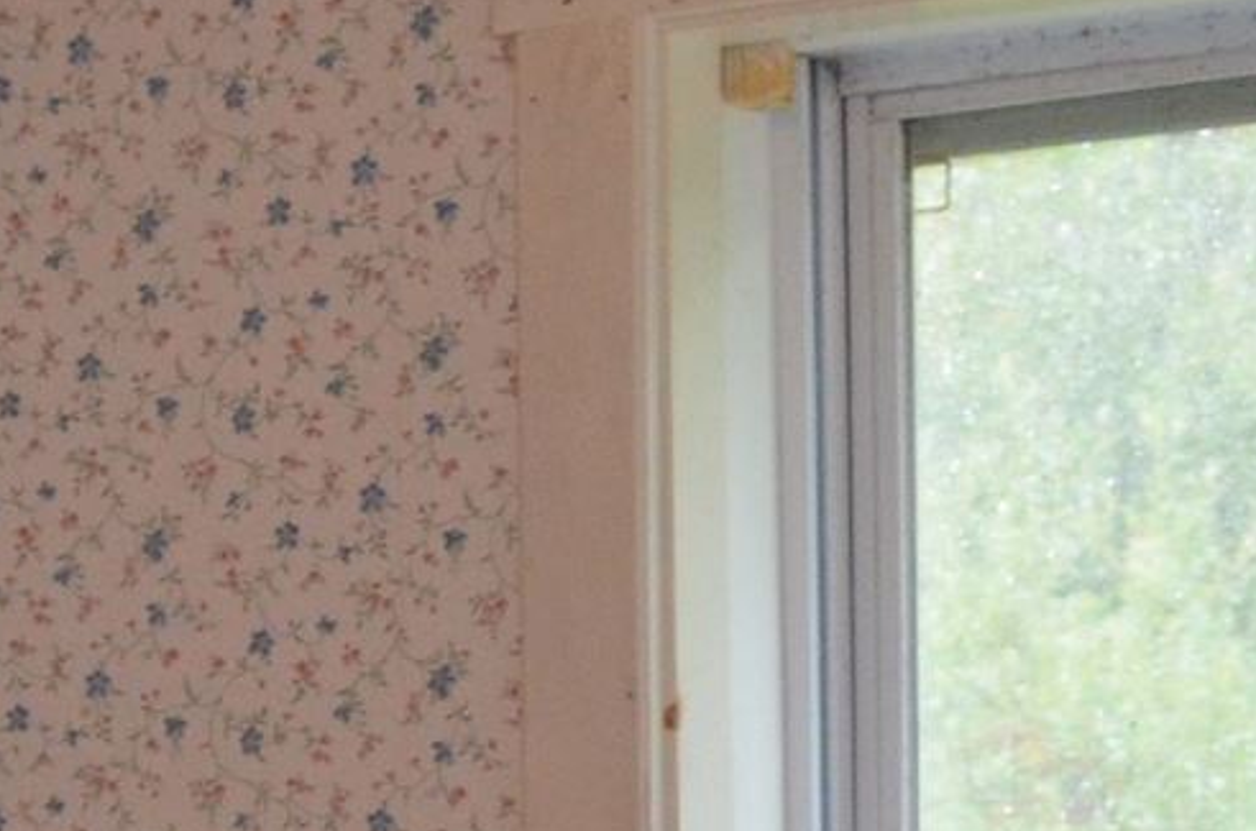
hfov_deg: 11.8
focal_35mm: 169
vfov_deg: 7.7
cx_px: -473
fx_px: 5883
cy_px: 1726
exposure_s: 1/60
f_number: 3.5
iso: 1250
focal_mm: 18
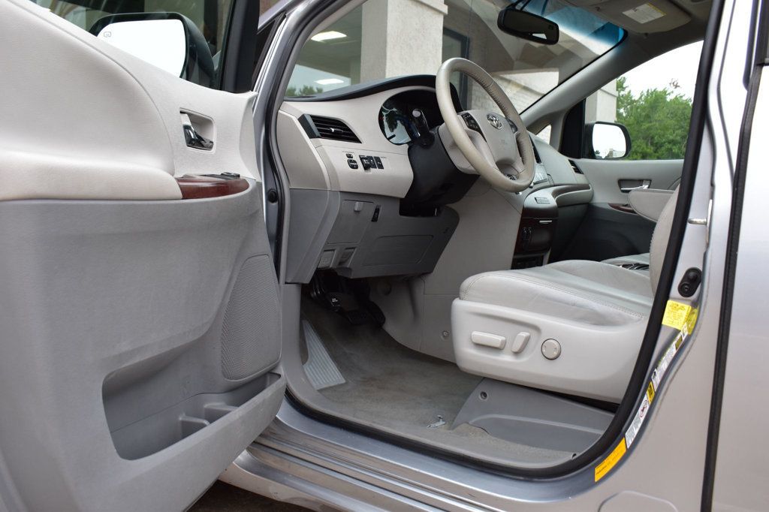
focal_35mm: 33
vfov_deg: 39.9
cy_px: 256
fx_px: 705
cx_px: 384
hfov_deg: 57.2
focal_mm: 22
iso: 400
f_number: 8
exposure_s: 1/80
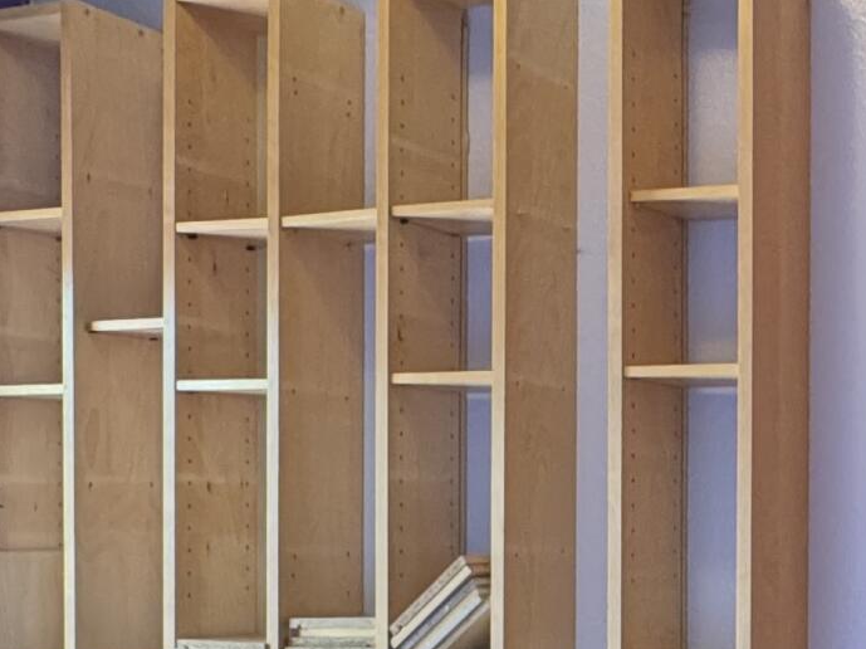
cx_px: 958
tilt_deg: -2.0
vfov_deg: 23.4
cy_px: 569
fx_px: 1525
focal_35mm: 61
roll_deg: -0.8
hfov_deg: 28.7
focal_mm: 2.22
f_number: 2.2
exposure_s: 1/60
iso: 500
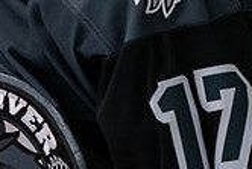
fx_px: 8085
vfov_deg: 1.2
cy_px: -195
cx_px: -25
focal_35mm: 1154
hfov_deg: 1.8
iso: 2000
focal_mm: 175
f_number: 2.8
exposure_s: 1/800
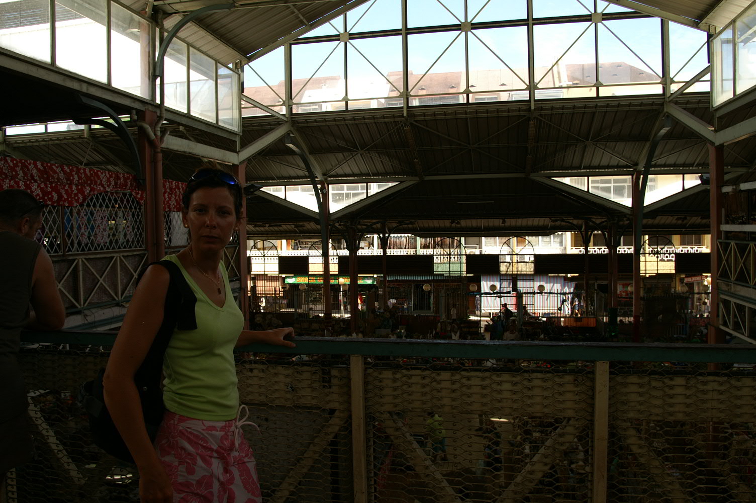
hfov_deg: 70.5
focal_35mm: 26
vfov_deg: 50.3
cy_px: 252
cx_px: 378
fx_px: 535
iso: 100
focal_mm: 17
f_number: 6.3
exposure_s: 1/125
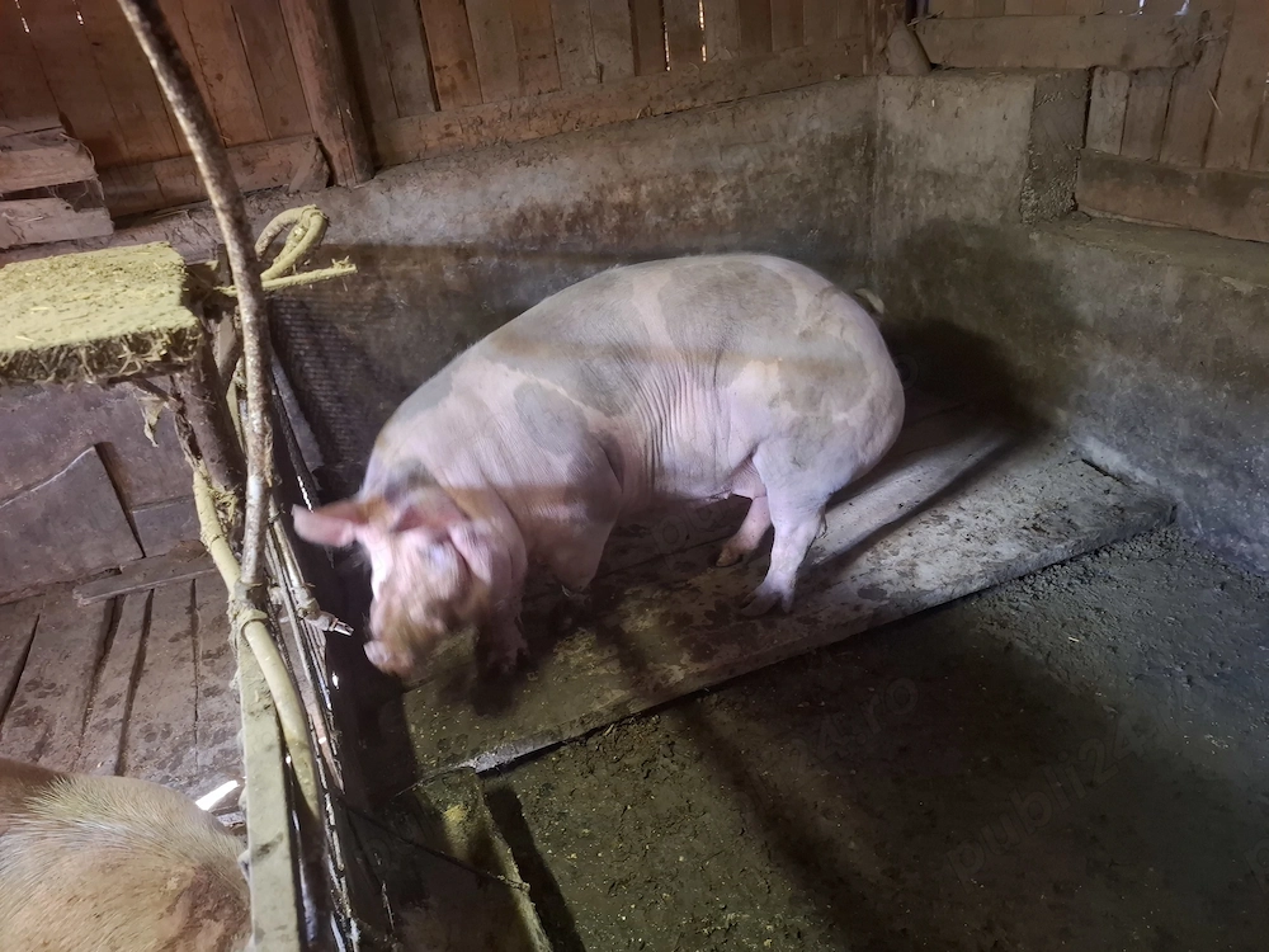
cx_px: 634
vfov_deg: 58.9
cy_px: 476
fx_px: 843
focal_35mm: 23
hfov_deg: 73.9
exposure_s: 1/25
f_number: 1.8
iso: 800
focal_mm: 5.54
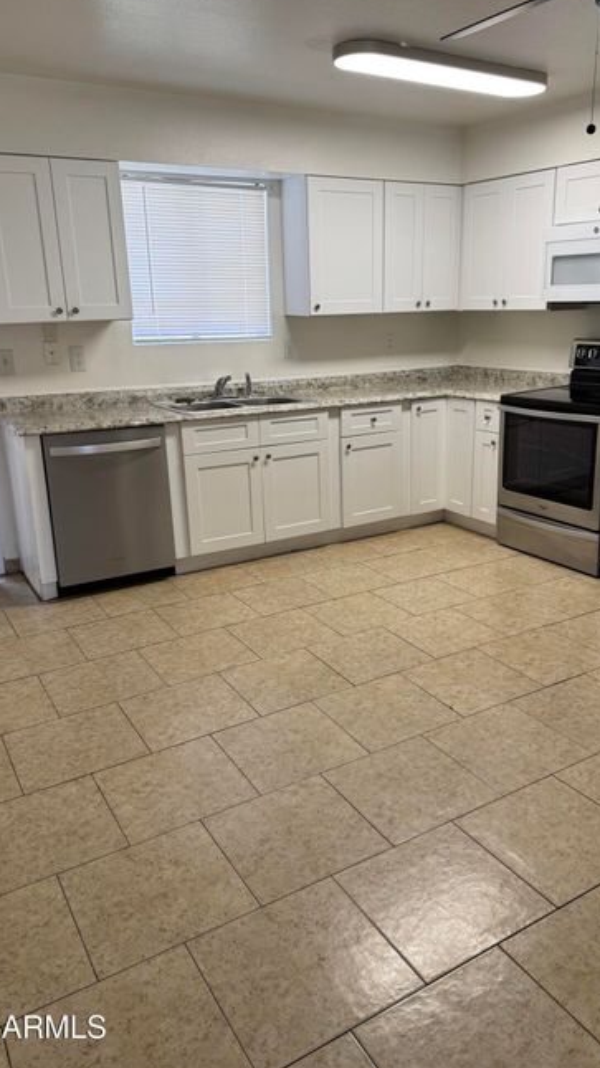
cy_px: 527
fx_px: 764
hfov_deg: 42.8
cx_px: 334
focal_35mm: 27
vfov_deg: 69.9
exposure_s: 1/120
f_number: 1.78
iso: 100
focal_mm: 6.76
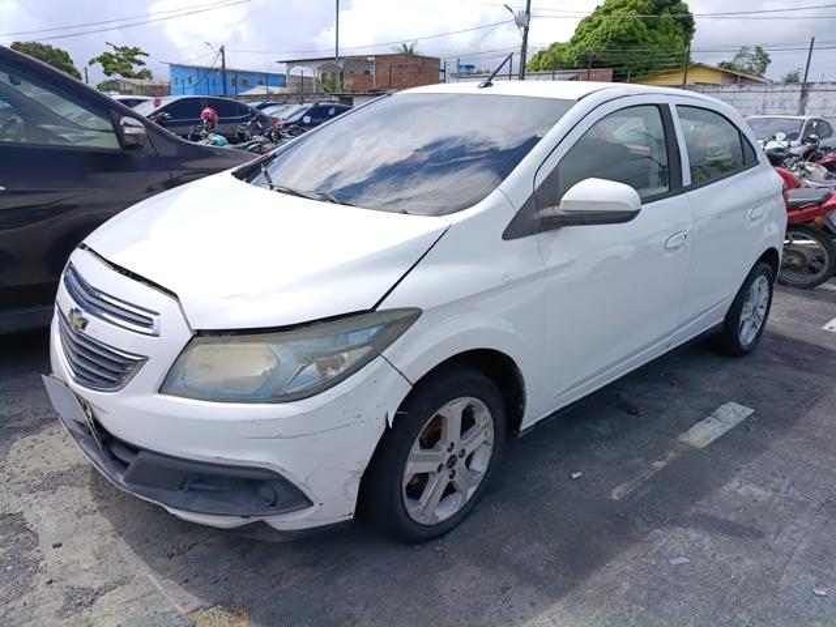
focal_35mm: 26
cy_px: 314
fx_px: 628
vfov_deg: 53.1
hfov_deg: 67.3
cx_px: 418
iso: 100
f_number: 1.8
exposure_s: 1/2012
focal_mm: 4.81
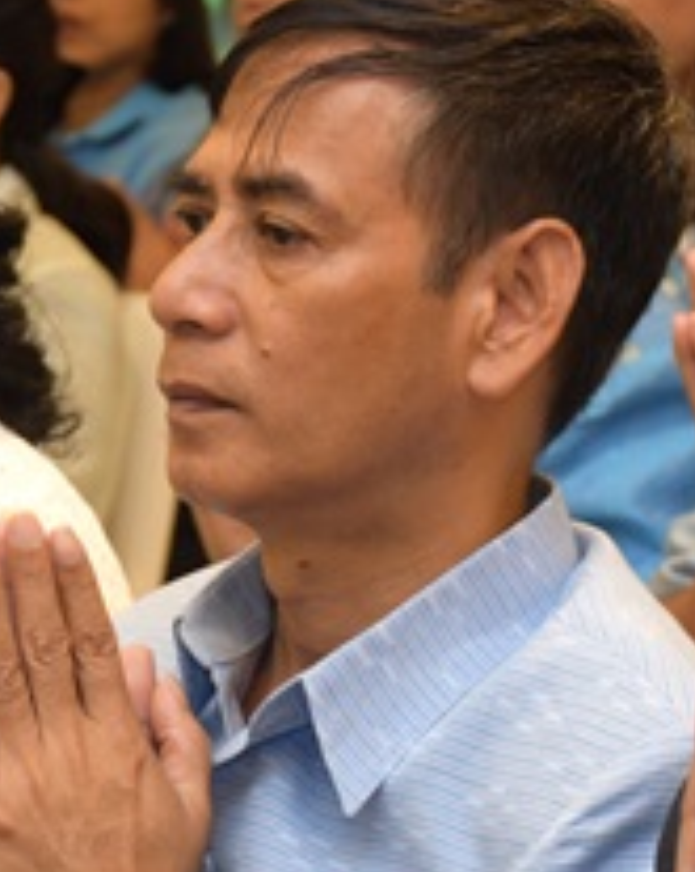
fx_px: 5411
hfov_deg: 7.3
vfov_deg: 9.2
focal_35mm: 210
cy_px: 613
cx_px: 451
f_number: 4.8
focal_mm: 56
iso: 1250
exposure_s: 1/60
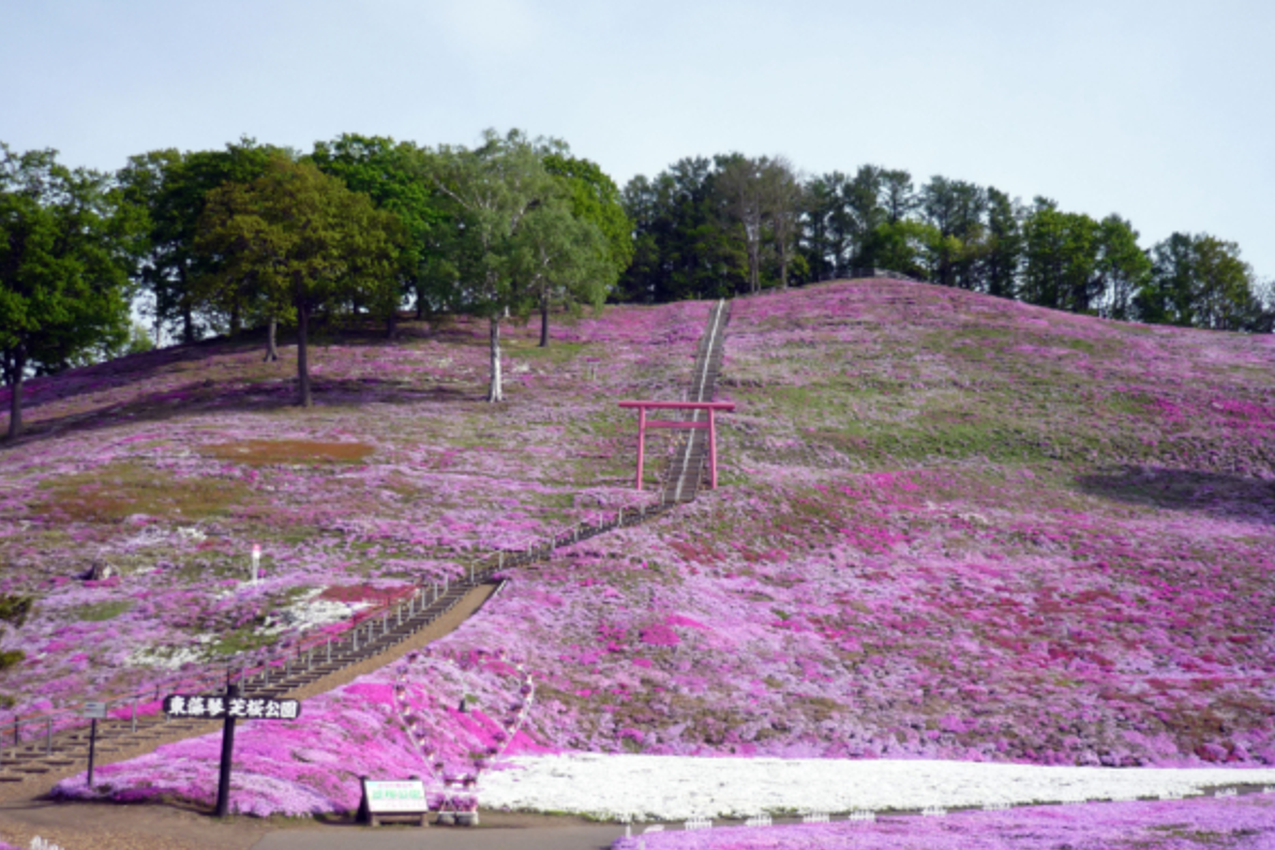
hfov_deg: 45.4
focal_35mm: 43
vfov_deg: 31.2
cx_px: 636
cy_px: 477
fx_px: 1523
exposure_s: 1/1000
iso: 100
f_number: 3
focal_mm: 6.8
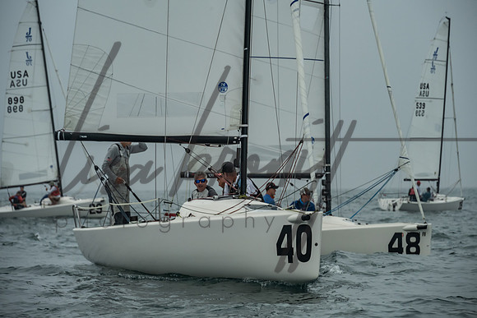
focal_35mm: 196
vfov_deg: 7.0
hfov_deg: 10.5
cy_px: 159
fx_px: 2602
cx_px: 234
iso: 800
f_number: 9
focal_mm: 190
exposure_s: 1/2500
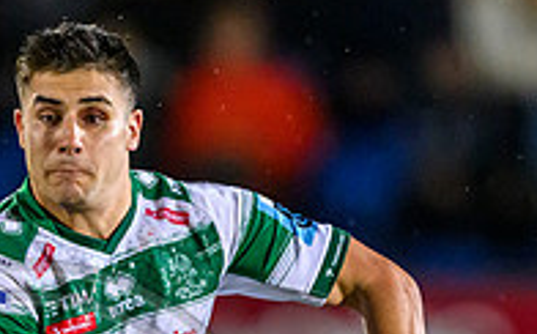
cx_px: 91
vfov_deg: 0.8
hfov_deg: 1.3
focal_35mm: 1635
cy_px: 435
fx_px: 23901
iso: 8000
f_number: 3.2
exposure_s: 1/1000
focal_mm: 400
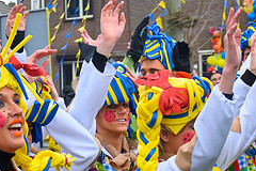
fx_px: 1045
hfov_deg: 13.9
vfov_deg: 9.3
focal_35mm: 147
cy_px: 90
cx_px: 165
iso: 400
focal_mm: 35
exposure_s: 1/250
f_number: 5
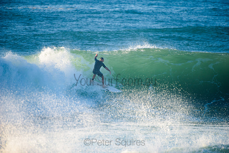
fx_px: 3182
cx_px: 114
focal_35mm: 500
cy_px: 76
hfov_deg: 4.1
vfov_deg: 2.8
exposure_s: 1/1600
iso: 280
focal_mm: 500
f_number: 5.6
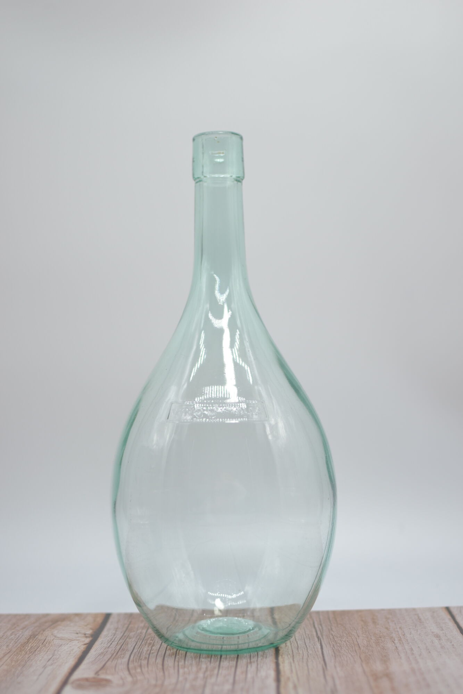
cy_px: 347
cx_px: 232
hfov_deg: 25.7
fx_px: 1013
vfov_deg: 37.9
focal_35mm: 52
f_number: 1.8
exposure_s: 1/500
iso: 100
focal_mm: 35
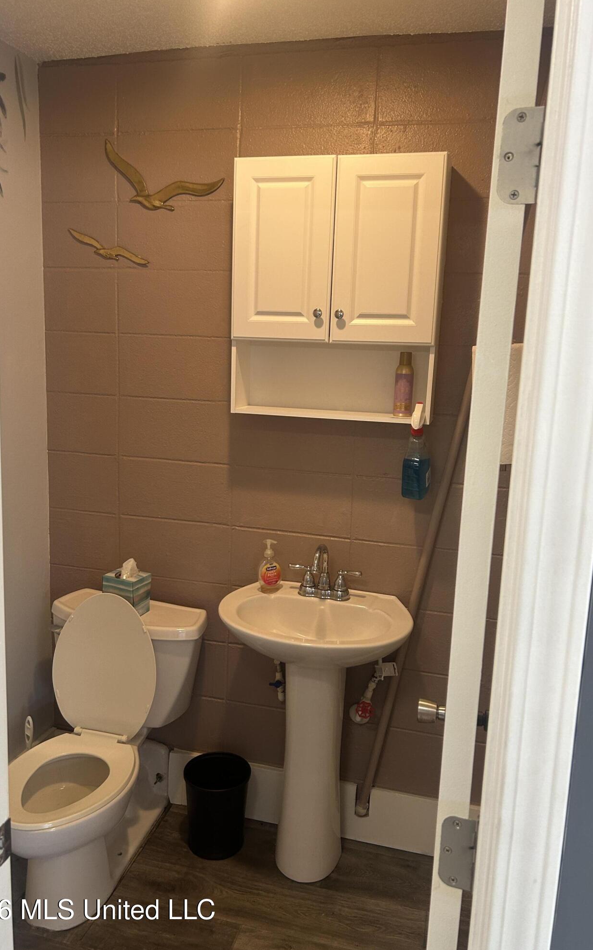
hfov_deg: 44.5
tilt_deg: -4.0
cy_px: 471
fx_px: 724
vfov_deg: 66.5
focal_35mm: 28
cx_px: 291
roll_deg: -3.5
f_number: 1.5
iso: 100
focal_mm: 5.7
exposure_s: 1/60
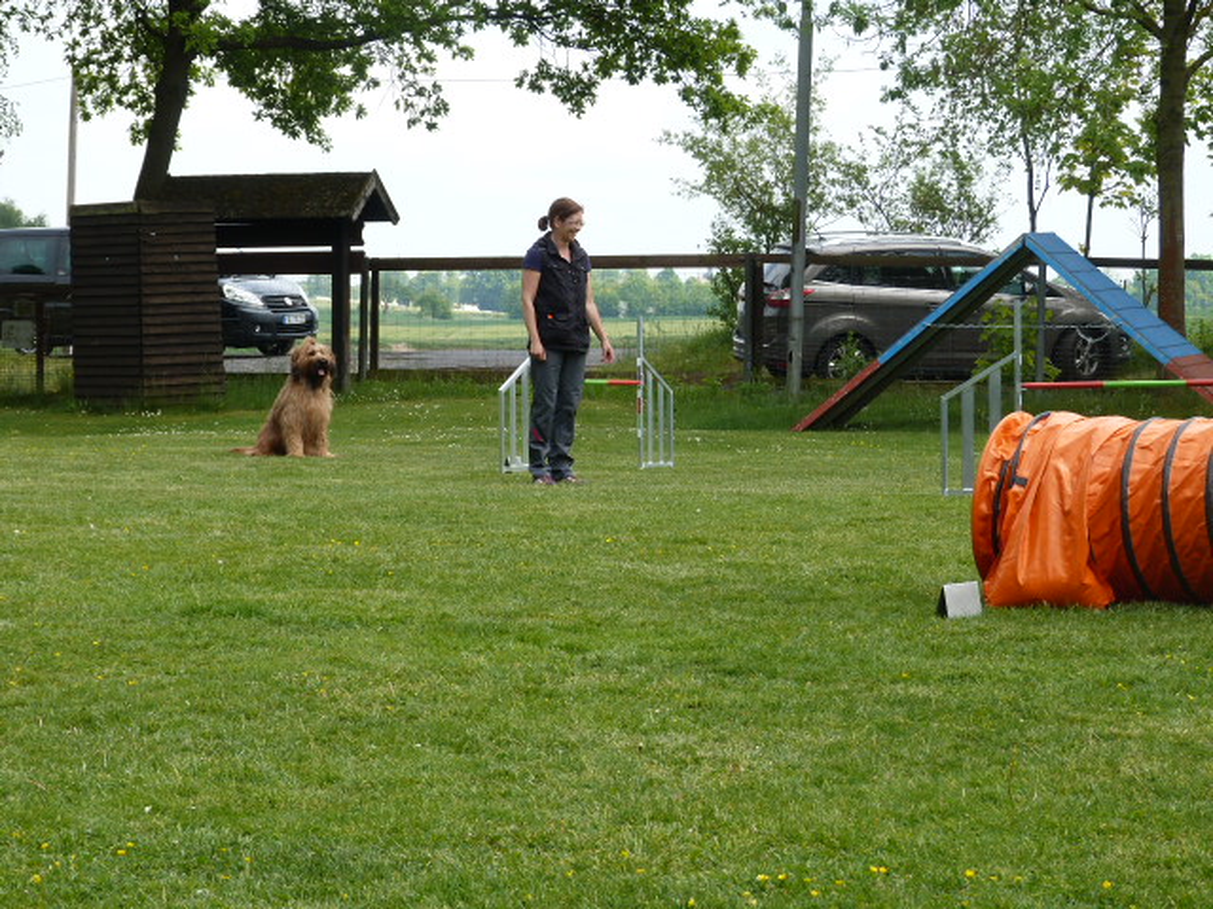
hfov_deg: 18.4
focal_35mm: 107
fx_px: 3749
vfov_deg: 13.8
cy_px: 454
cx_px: 606
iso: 80
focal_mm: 19.3
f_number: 4
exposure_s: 1/250
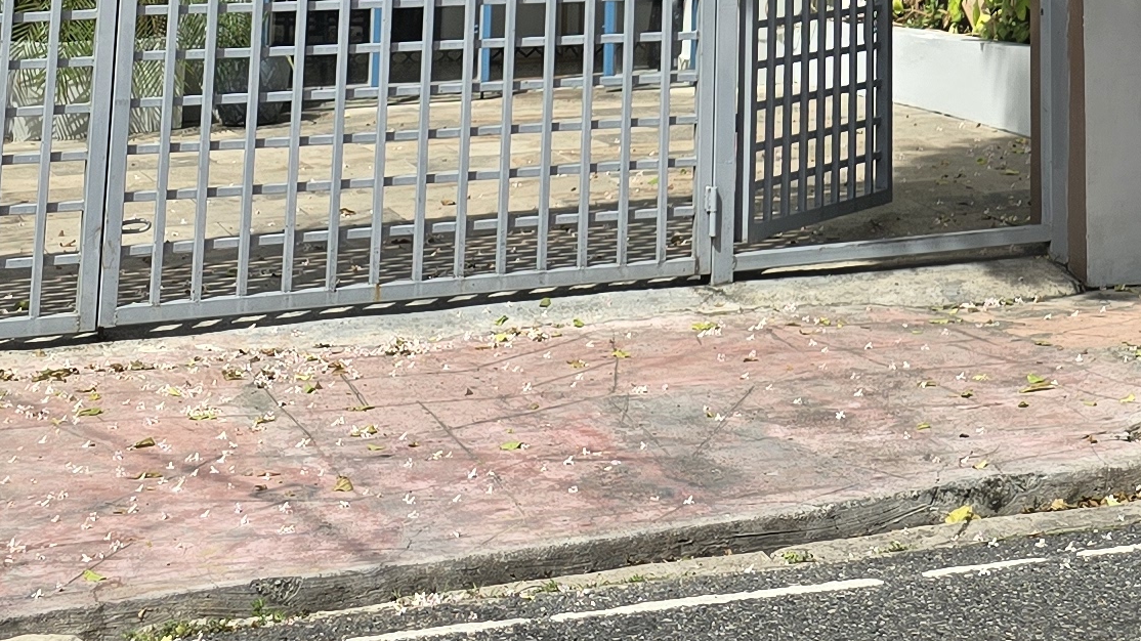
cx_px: 1129
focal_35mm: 90
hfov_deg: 22.8
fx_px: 2722
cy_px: -679
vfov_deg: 11.9
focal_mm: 6.3
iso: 12
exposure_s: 1/638
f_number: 1.7
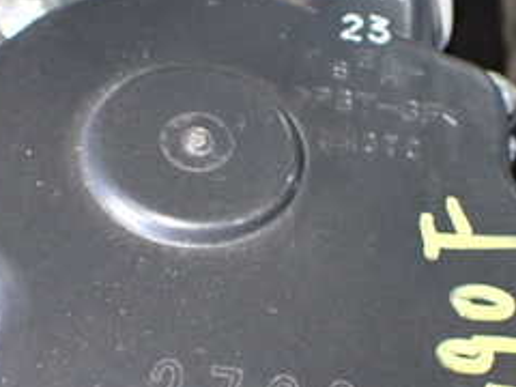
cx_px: 269
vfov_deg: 19.6
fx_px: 1118
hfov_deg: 26.0
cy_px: 249
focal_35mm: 75
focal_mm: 5.4
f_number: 2.3
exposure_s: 1/50
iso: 800
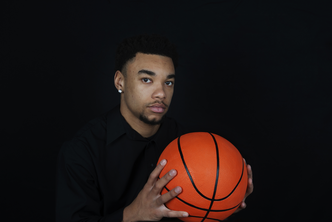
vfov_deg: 33.4
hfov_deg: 48.5
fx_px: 369
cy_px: 111
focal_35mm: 40
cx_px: 166
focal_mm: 40
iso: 200
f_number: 13
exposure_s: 1/60
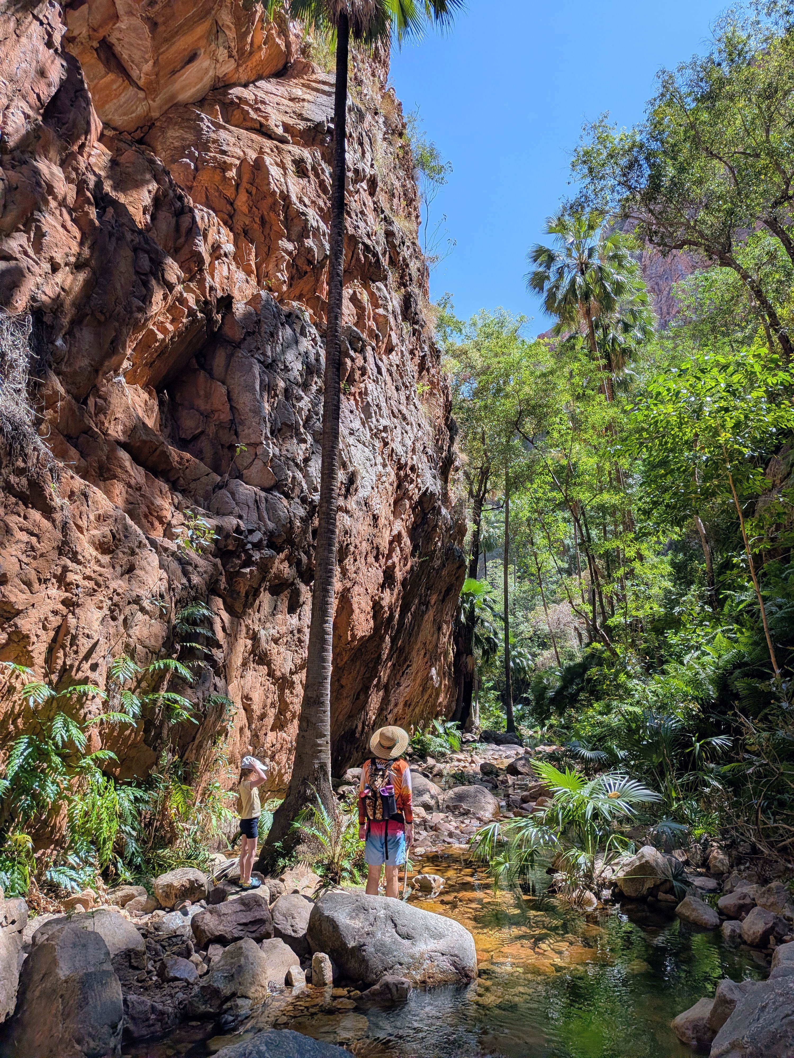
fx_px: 734
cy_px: 529
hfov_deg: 56.8
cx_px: 397
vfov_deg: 71.6
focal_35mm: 24
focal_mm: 4.53
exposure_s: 1/1080
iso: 28
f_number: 1.7
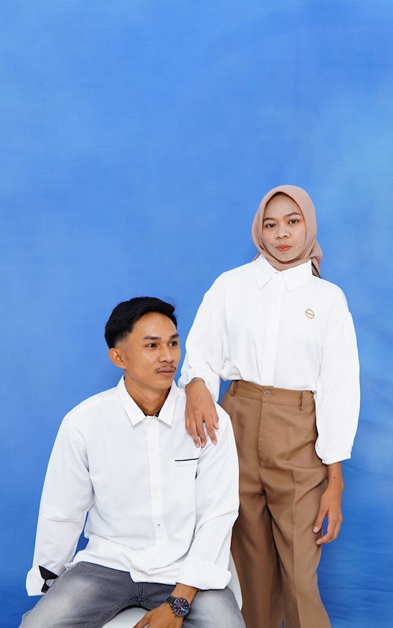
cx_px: 176
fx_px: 840
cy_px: 316
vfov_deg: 41.0
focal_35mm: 49
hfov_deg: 26.3
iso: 250
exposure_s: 1/125
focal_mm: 30
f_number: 3.5
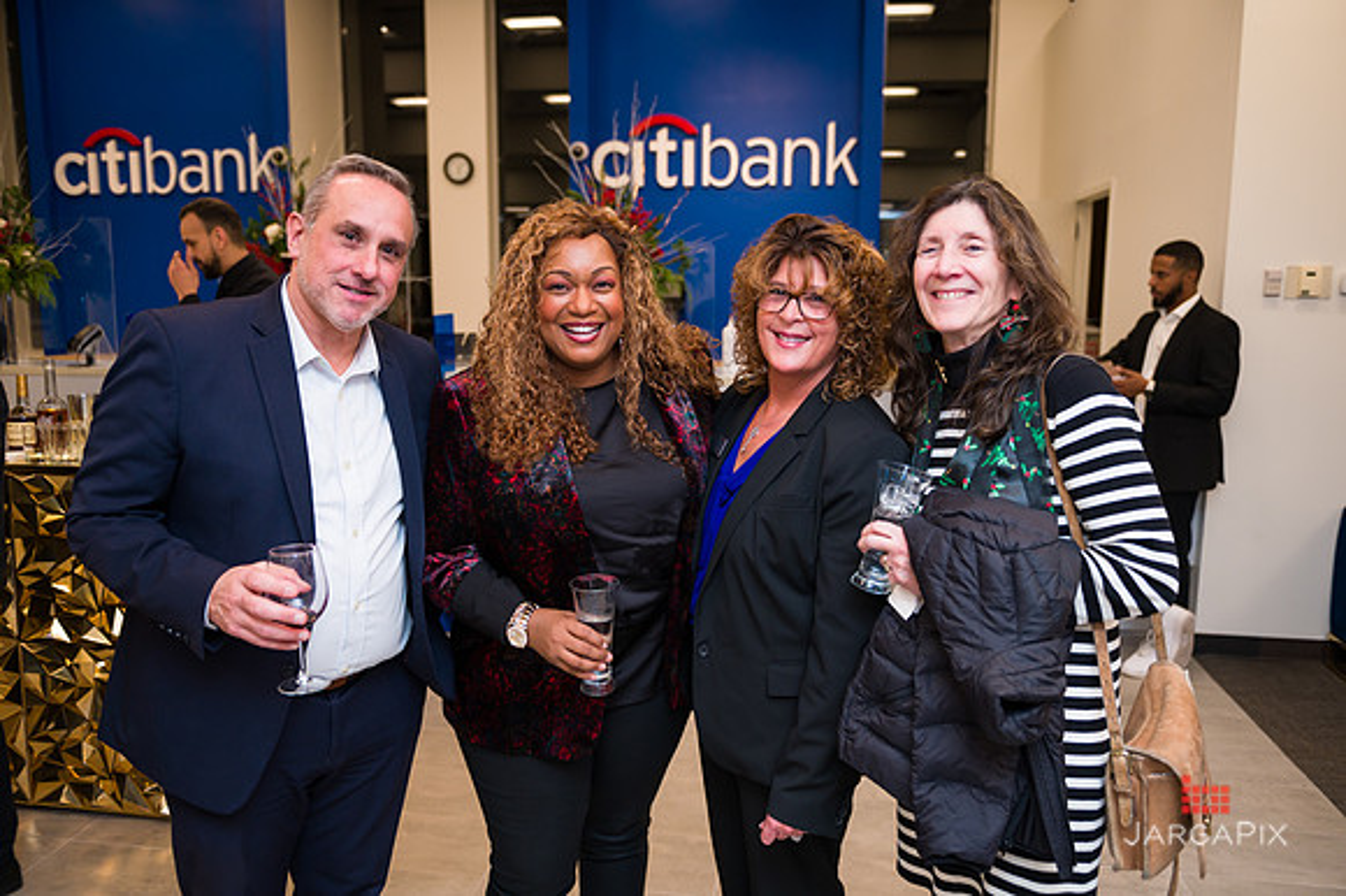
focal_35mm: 29
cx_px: 673
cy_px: 448
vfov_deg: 44.9
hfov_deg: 63.7
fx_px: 1084
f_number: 3.2
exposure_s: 1/200
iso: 400
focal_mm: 29
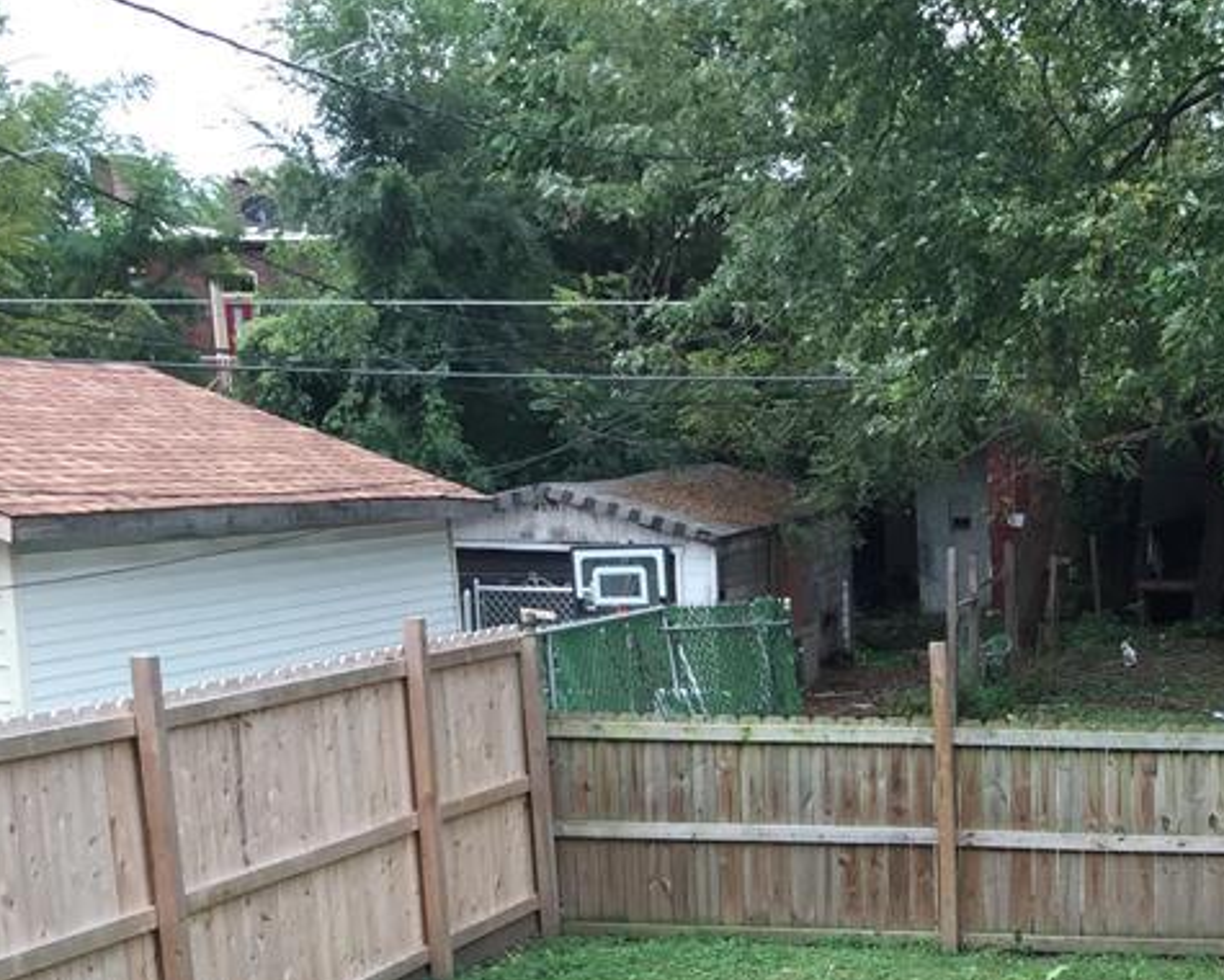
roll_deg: -0.8
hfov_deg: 29.3
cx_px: 1165
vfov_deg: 23.9
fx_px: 2210
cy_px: 977
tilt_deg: -14.2
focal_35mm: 61
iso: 50
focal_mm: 4.15
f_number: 2.2
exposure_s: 1/120
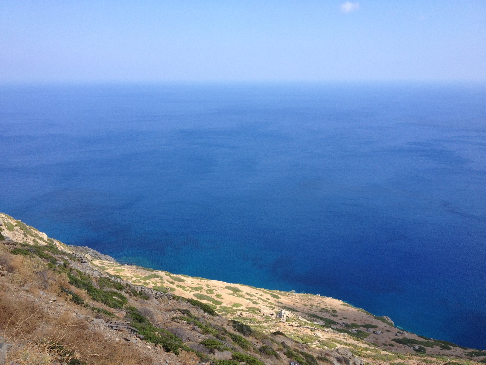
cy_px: 182
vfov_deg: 40.7
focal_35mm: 35
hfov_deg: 52.6
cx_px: 243
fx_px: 491
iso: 50
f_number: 2.4
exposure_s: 1/1200
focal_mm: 4.28
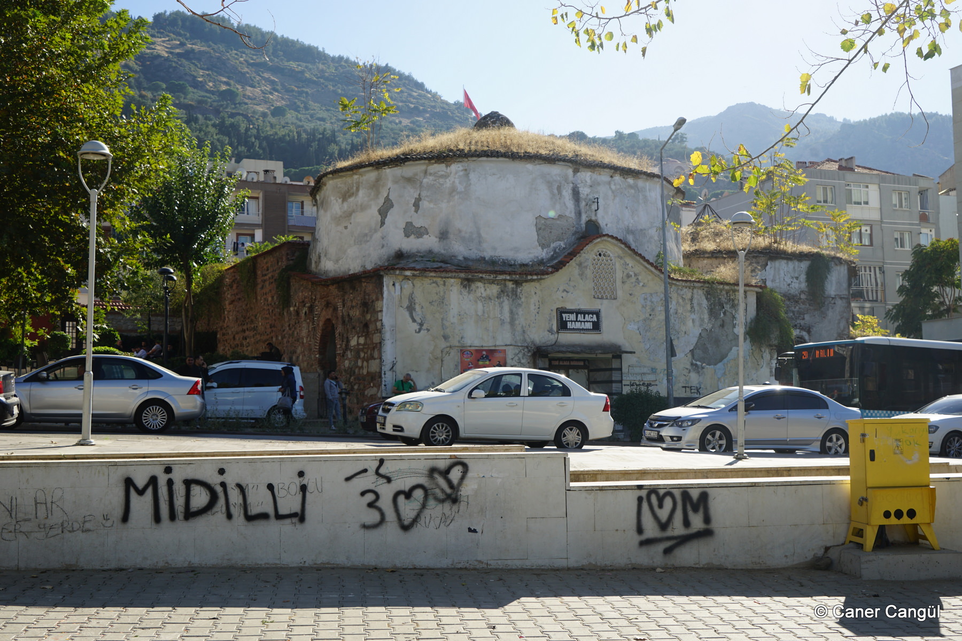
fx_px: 1015
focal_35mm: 38
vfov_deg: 35.1
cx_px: 481
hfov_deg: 50.7
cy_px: 320
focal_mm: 38
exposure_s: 1/200
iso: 100
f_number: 8
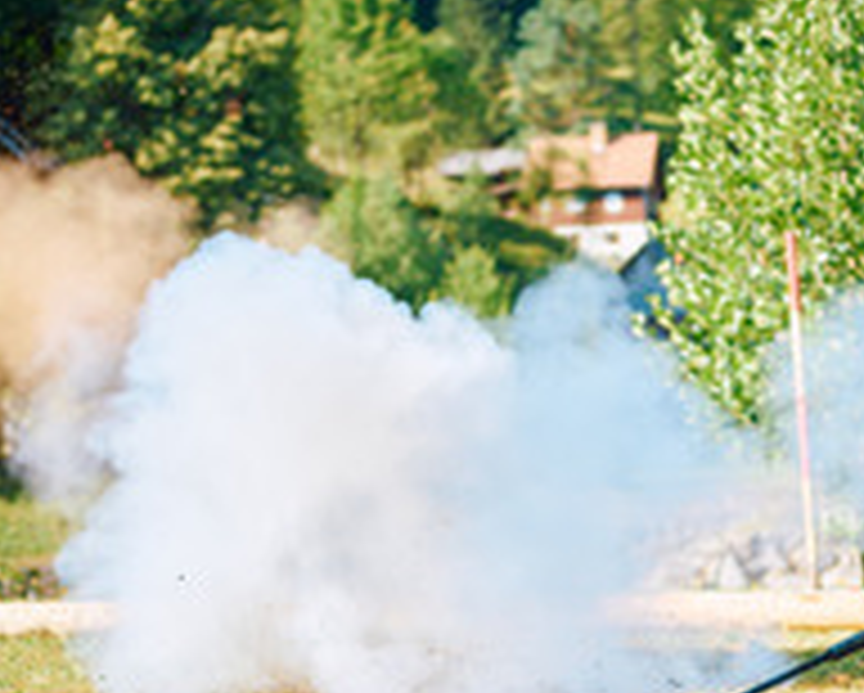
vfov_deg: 19.7
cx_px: 828
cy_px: 558
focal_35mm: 77
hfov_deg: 23.8
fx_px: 1971
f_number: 1.2
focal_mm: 35
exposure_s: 1/6400
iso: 160
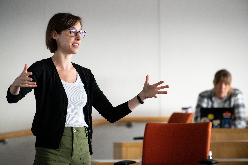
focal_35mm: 170
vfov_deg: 8.1
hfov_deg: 12.1
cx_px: 124
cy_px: 82
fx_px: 1171
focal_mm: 170
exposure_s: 1/640
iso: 3200
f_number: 5.6
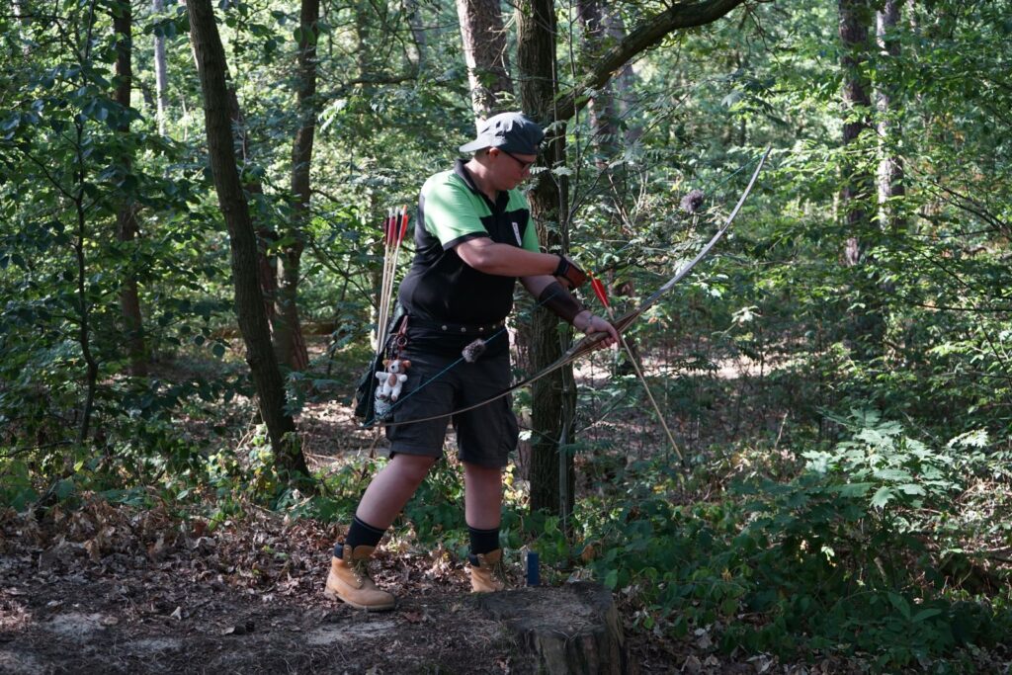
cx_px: 506
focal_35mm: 47
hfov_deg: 41.9
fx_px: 1321
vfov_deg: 28.7
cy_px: 338
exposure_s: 1/160
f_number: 4.5
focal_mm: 47
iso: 500
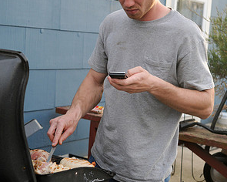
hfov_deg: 26.1
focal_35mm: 73
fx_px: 490
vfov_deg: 20.9
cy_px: 72
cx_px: 114
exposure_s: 1/320
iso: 400
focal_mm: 34
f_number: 3.5
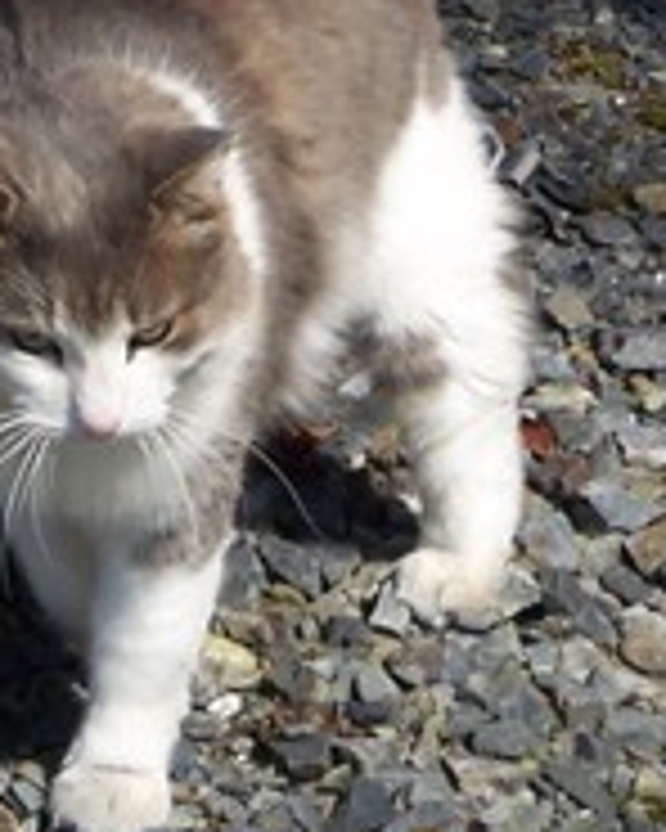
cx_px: -112
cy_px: 207
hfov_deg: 10.6
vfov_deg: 13.3
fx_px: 3548
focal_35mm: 144
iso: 50
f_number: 4.1
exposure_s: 1/400
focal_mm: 9.9
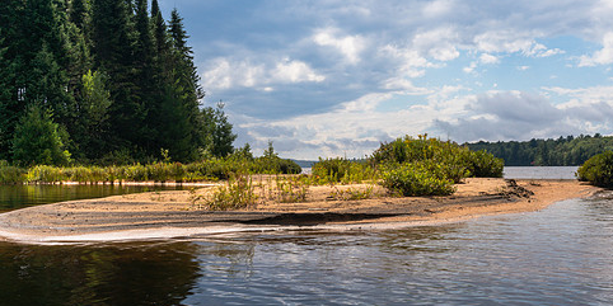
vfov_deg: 23.2
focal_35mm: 47
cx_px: 307
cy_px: 188
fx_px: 744
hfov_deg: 44.8
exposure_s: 1/80
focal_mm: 24
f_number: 20
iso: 100
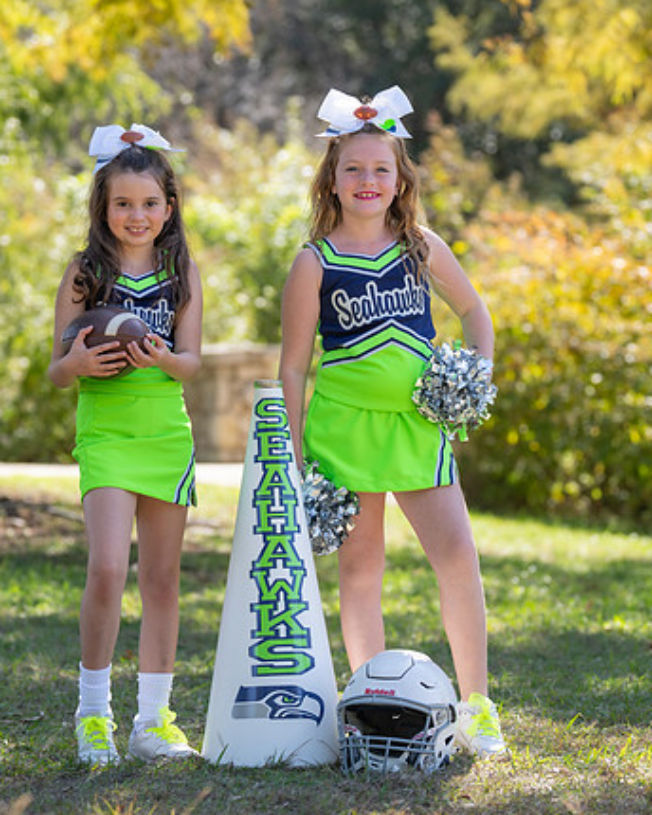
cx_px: 288
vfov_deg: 14.0
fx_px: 3329
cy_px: 422
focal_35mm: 138
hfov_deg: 11.2
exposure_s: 1/500
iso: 100
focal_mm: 93
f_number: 2.8
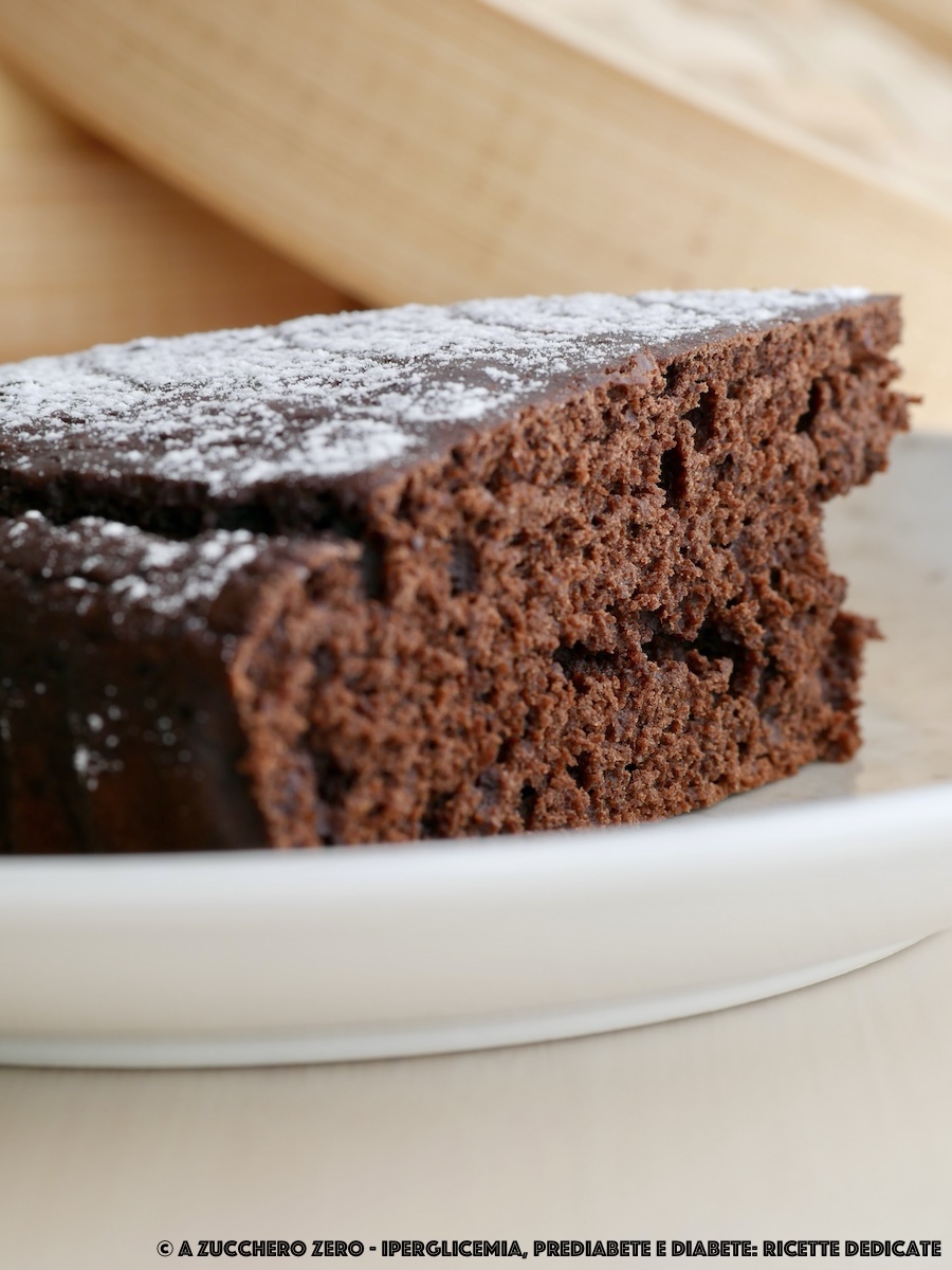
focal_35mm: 86
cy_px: 635
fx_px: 3154
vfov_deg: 22.8
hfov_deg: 17.2
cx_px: 476
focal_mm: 43
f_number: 5.6
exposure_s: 1/20
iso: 200
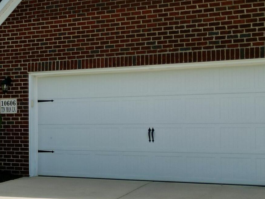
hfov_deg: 22.1
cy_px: 113
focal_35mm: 83
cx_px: -37
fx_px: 636
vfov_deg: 17.8
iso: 110
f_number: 1.7
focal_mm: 6.72
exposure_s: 1/5000
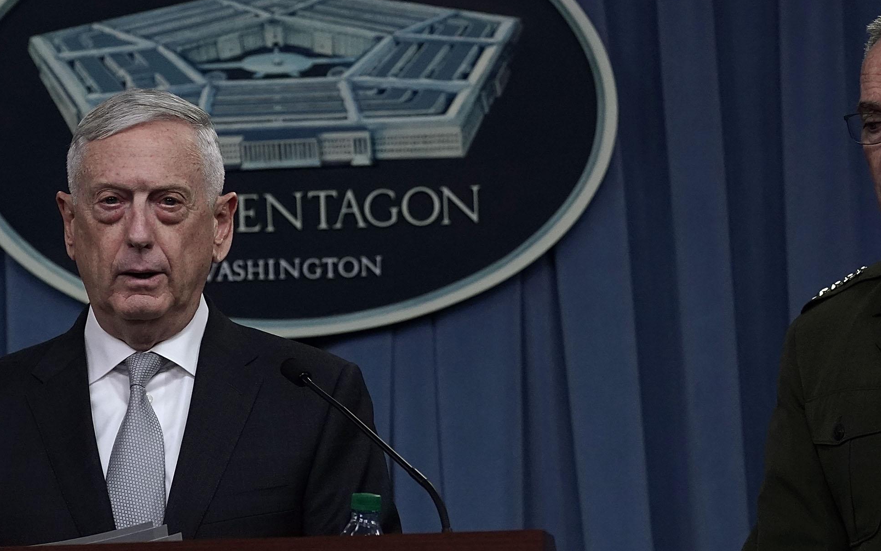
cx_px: 504
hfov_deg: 8.5
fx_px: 5907
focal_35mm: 246
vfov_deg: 5.3
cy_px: 142
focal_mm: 156
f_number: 5.6
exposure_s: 1/1000
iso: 3200
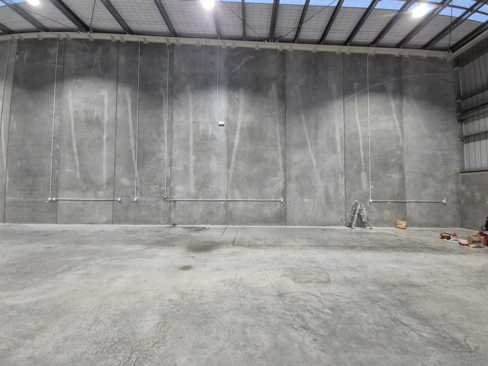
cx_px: 244
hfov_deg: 106.2
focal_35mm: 13
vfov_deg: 89.9
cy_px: 183
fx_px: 183
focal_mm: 2.2
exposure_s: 1/50
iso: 250
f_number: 2.2
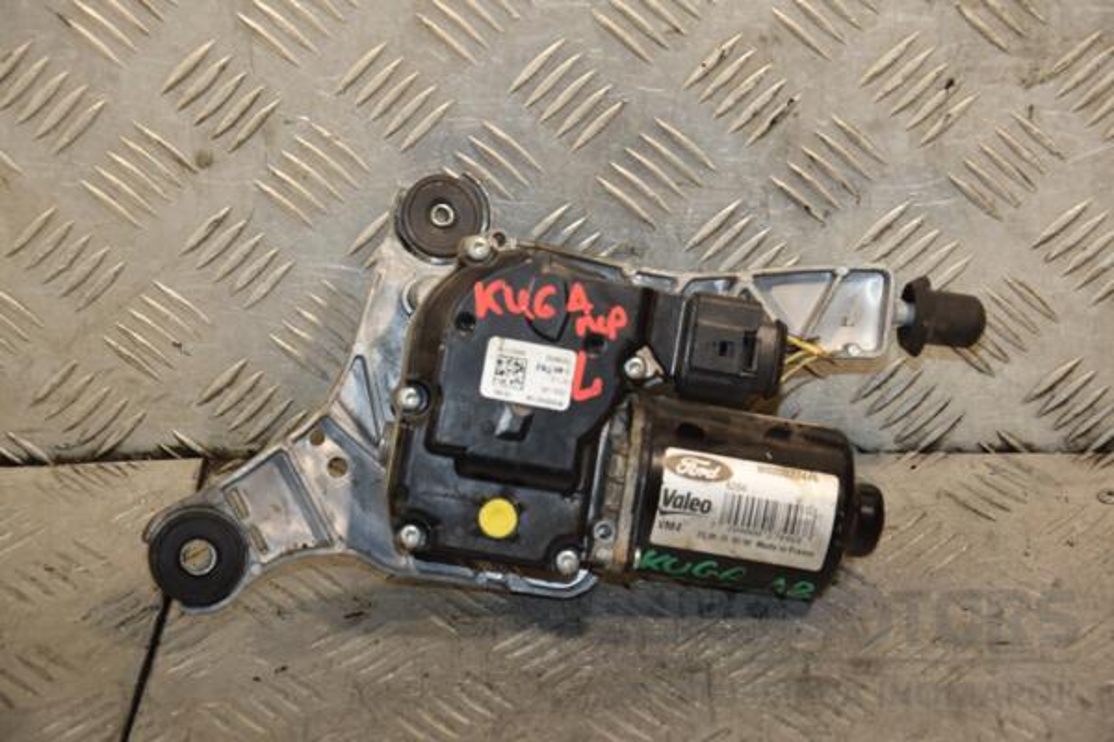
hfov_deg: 20.6
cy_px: 371
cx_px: 557
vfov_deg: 13.8
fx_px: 3063
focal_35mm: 99
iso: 800
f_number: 5.3
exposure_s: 1/200
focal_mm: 66
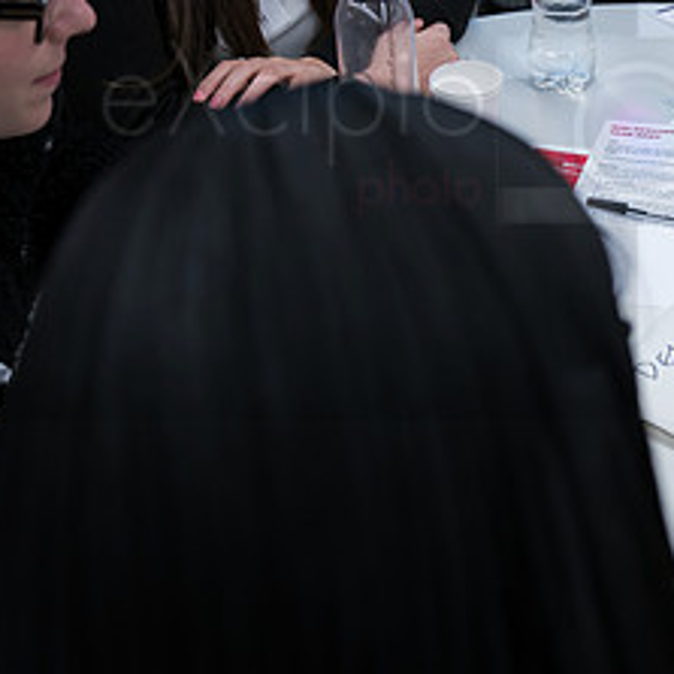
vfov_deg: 31.3
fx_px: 1168
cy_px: 125
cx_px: 641
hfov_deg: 30.4
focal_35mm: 53
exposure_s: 1/60
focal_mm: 24
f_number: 2.8
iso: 400
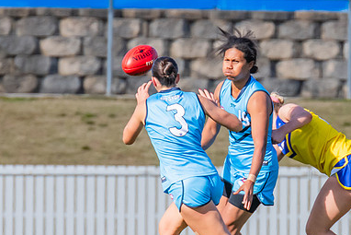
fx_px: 15176
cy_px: 153
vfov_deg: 0.9
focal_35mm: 1556
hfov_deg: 1.3
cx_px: 175
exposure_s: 1/1250
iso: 800
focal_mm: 420
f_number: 8
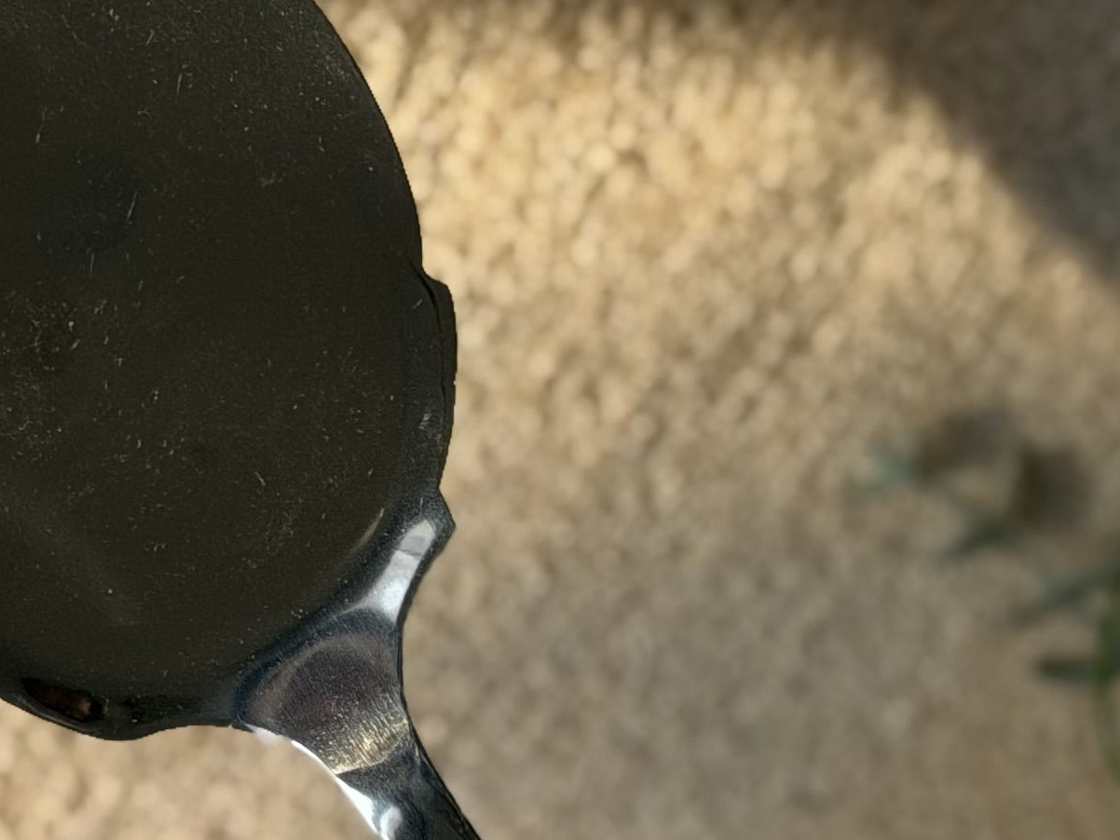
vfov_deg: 9.2
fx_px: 5210
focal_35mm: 161
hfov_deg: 12.3
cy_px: 819
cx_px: 569
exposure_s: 1/917
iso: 64
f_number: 1.78
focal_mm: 6.76
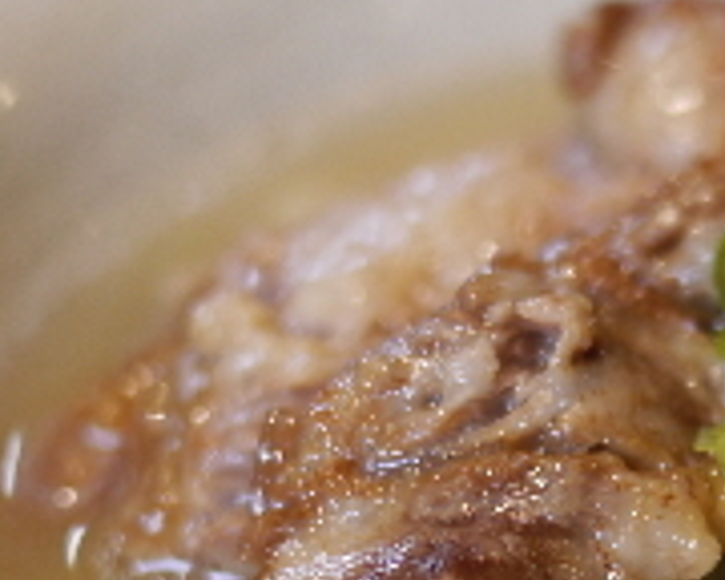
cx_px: 709
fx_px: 2789
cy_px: 608
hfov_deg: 14.6
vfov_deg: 11.7
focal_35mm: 130
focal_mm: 20
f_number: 1.7
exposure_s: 1/40
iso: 100
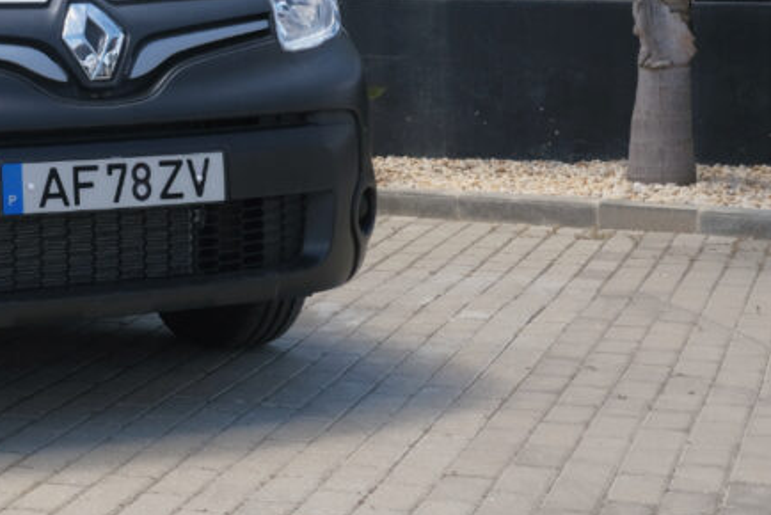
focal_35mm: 99
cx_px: -108
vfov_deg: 13.7
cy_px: 49
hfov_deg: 19.6
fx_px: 2122
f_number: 9
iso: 160
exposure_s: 1/160
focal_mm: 28
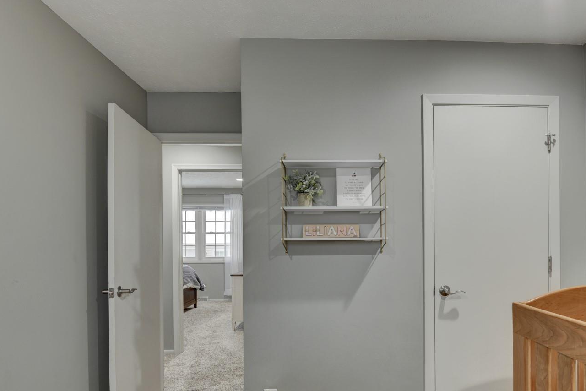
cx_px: 335
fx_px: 488
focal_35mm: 30
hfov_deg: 61.6
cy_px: 243
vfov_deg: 43.3
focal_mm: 24
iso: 400
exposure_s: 1/6
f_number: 8
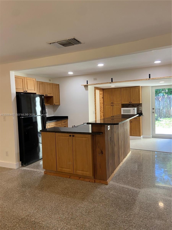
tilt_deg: -2.1
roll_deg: +1.8
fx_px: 172
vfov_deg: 67.3
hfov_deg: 53.1
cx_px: 86
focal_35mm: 26
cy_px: 115
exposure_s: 1/60
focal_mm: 4.25
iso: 80
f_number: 1.8
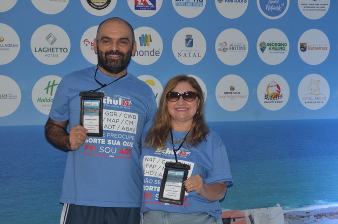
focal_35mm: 94
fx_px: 881
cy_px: 100
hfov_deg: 21.7
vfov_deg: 14.5
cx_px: 159
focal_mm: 56
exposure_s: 1/60
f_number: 4.8
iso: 800
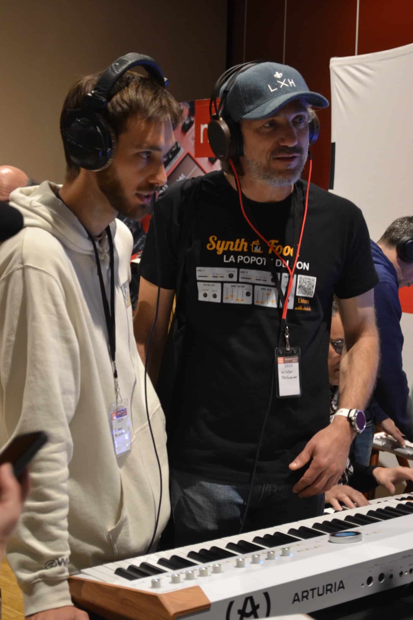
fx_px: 1136
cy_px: 310
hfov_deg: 20.6
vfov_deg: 30.5
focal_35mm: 66
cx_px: 206
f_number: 5.3
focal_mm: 44
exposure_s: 1/15
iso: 1100
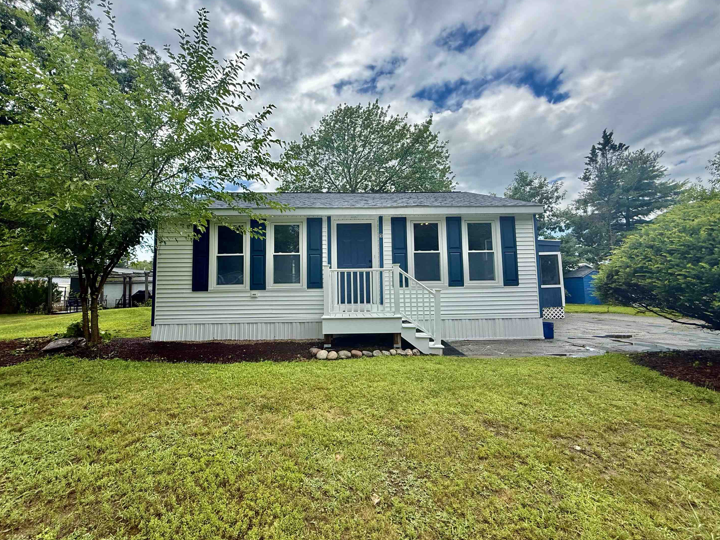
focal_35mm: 15
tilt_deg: +6.2
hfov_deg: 98.2
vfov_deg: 81.7
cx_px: 351
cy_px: 262
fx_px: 312
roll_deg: +1.4
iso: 64
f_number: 2.2
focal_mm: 2.22
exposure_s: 1/1189
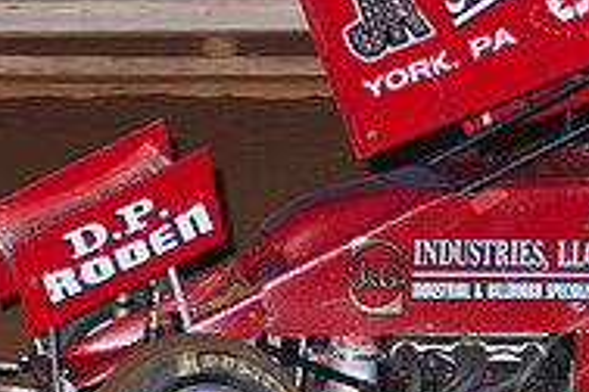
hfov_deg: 5.6
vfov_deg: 3.7
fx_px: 6037
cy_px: 146
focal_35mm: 369
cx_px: 570
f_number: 4
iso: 200
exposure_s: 1/320
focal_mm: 80
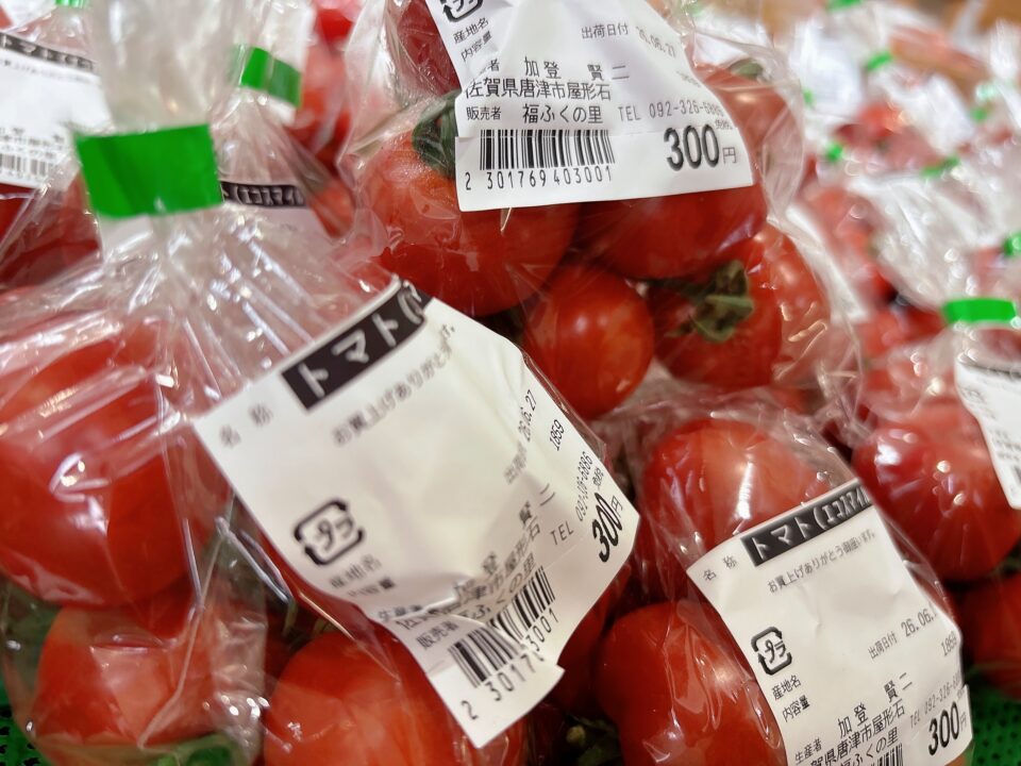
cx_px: 510
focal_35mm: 26
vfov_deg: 53.1
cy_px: 383
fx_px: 767
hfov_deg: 67.3
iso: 100
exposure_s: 1/60
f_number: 1.6
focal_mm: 5.96
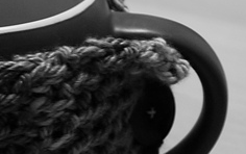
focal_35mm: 207
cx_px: -8
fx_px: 1389
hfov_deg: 10.0
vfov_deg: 6.3
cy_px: 143
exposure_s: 1/15
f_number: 4.5
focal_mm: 50
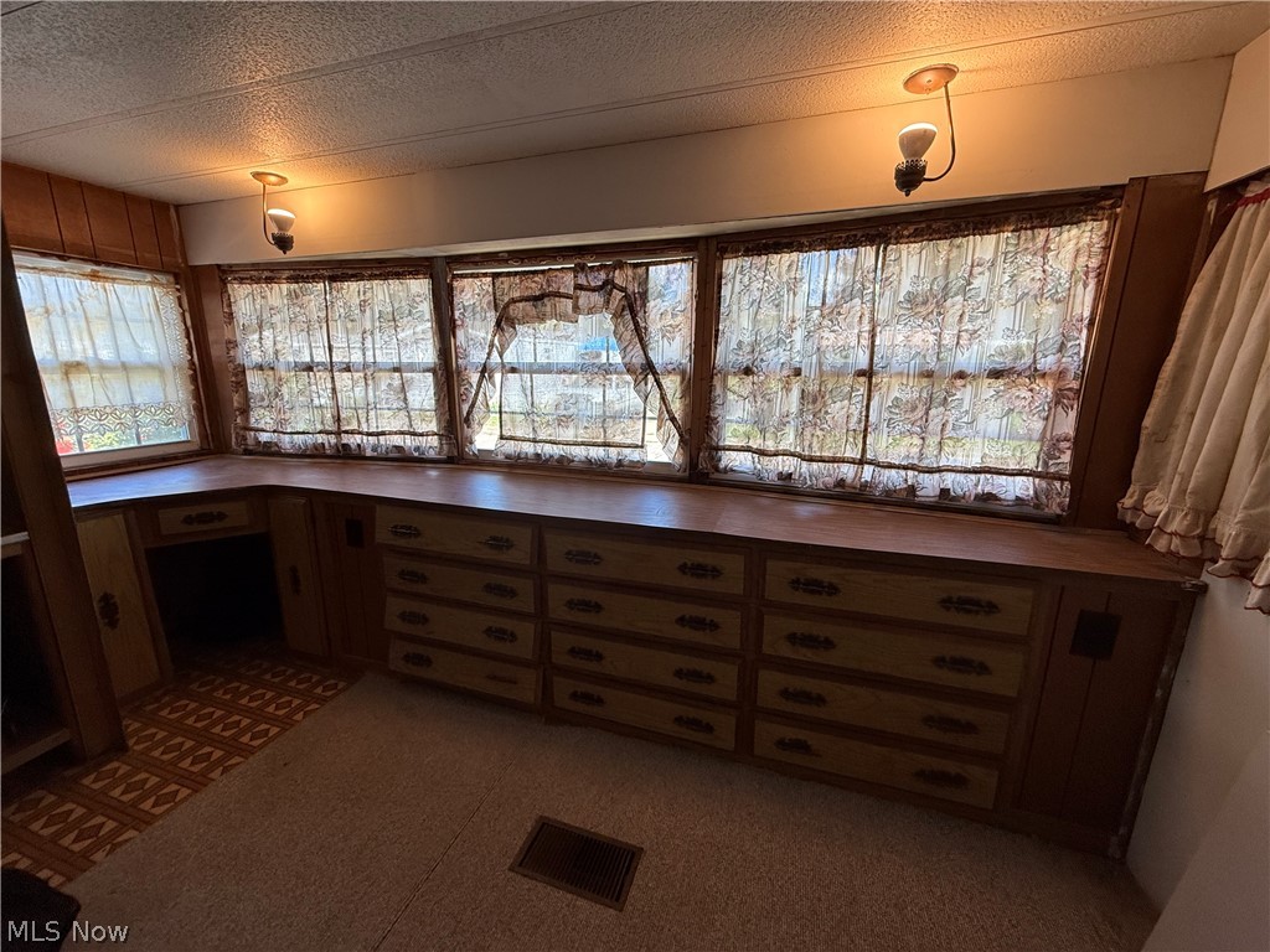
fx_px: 514
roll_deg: +0.4
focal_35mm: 14
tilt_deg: -12.0
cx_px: 635
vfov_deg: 85.7
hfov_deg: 102.1
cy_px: 476
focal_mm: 2.22
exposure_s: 1/120
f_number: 2.2
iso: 160
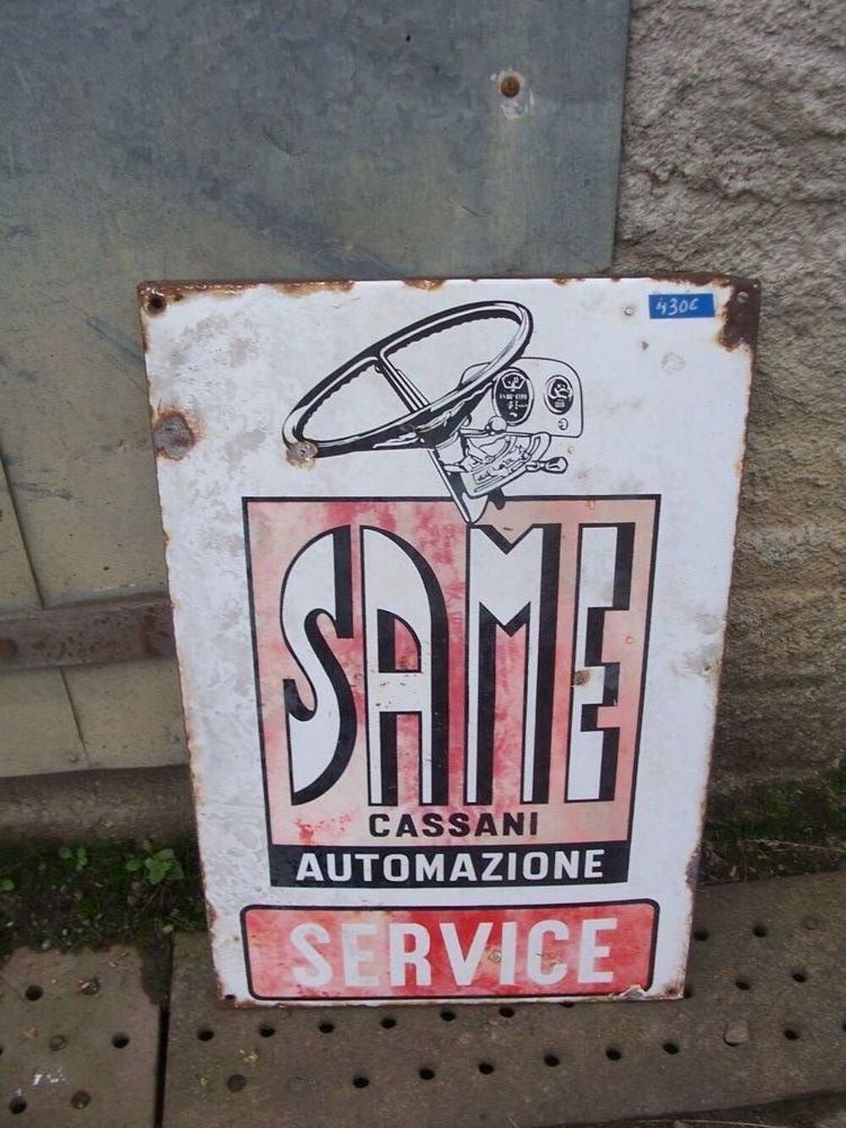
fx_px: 1140
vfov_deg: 52.6
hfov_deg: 40.7
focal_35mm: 35
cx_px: 423
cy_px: 564
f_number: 2.8
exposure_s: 1/125
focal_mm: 6
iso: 80
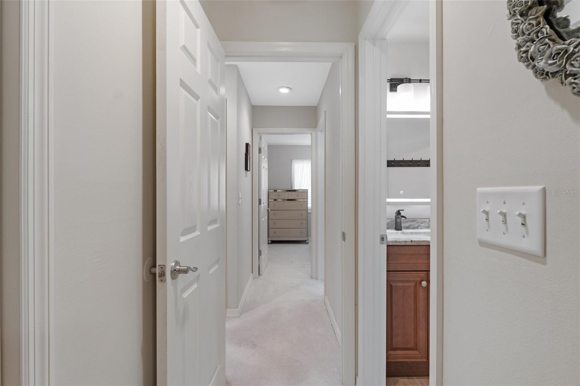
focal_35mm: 18
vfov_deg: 68.7
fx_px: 283
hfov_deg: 91.5
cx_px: 290
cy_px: 193
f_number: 8
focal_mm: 11.7
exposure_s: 1
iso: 125
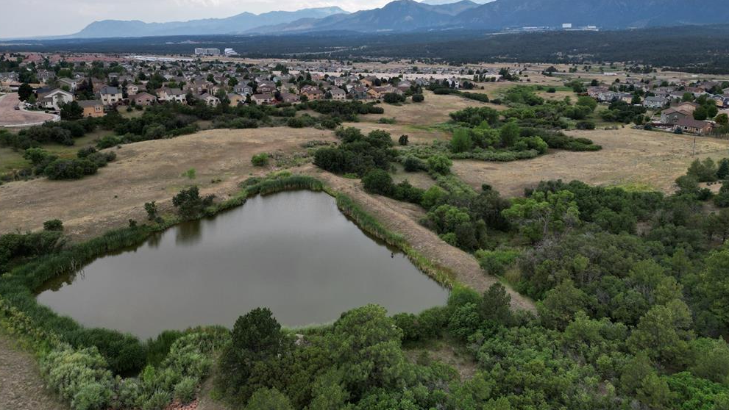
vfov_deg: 42.4
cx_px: 366
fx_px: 522
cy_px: 140
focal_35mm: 27
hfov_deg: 69.8
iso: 100
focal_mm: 6.72
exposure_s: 1/2000
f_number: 1.7
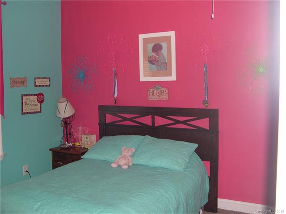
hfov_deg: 49.0
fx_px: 314
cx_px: 143
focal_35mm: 38
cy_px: 107
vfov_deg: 37.7
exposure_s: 1/60
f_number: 2.8
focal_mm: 8
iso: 159
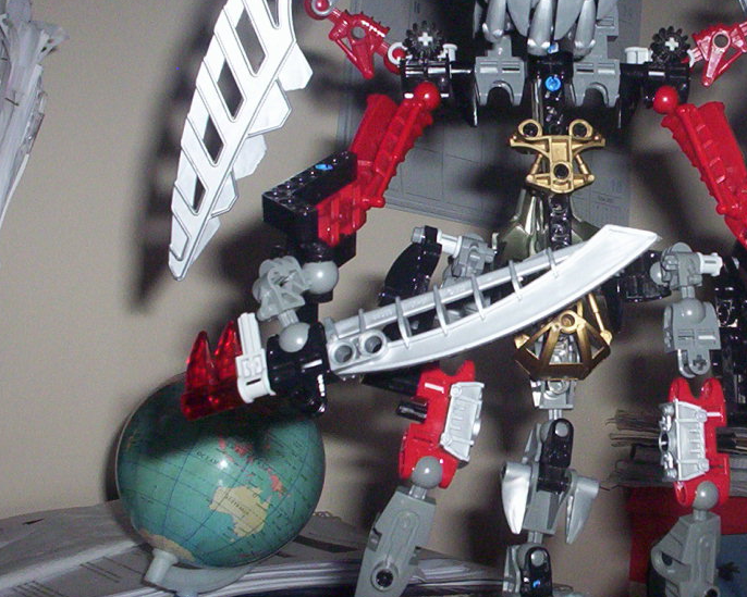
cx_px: 584
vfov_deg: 23.9
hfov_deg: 29.0
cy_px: 303
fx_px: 1415
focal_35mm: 64
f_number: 4.5
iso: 140
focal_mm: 4.99
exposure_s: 1/60
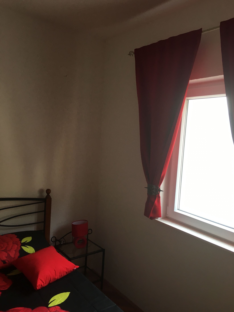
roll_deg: -3.5
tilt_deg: -4.5
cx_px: 117
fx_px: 261
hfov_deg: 48.2
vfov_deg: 61.7
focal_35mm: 29
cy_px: 156
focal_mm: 4.15
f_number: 2.2
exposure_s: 1/33
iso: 32
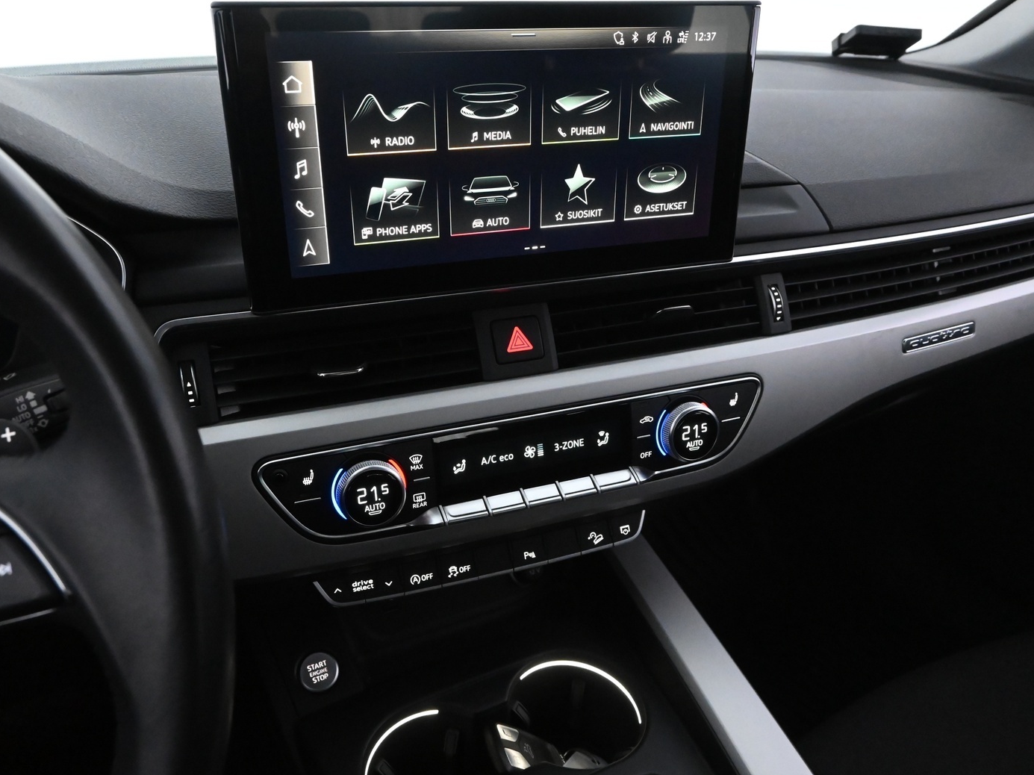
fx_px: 806
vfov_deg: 51.3
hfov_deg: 65.3
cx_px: 482
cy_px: 396
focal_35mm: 27
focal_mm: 16
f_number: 5.6
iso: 6400
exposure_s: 1/50
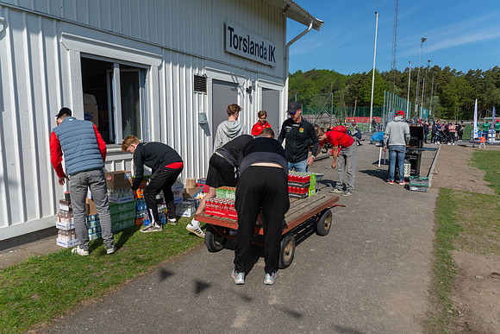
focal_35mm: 25
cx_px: 250
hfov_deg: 71.5
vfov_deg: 51.3
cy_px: 167
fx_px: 347
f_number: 5
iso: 100
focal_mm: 24
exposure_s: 1/800
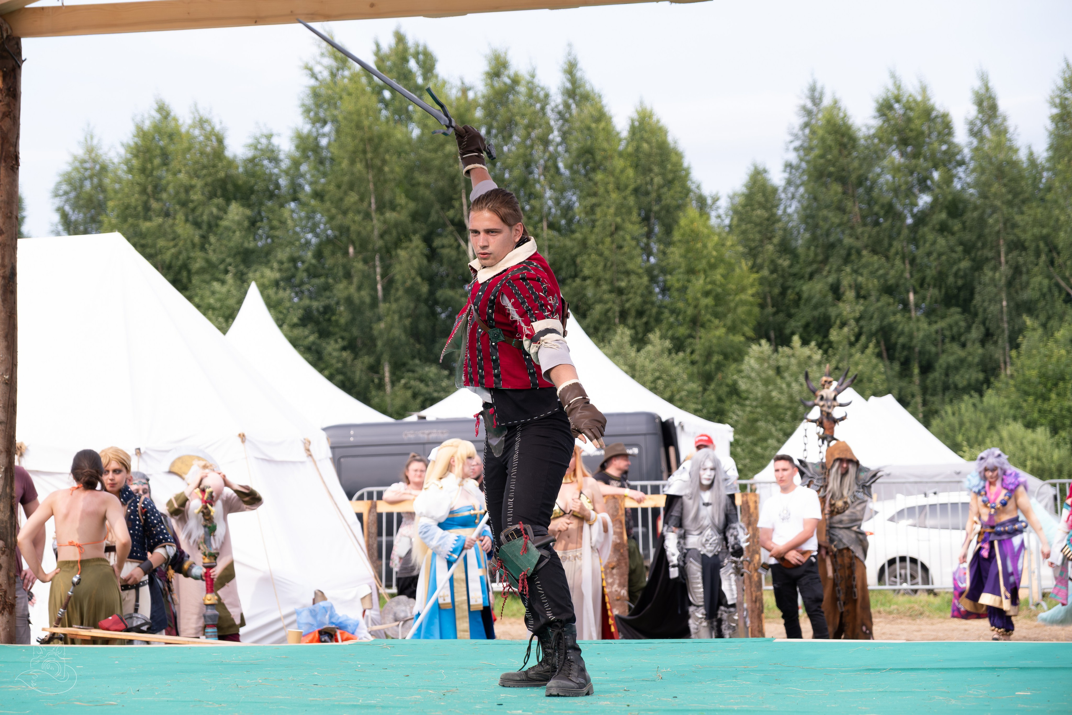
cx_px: 536
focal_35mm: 83
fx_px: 2472
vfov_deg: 16.5
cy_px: 358
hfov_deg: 24.5
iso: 320
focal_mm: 55
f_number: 3.6
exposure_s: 1/1250
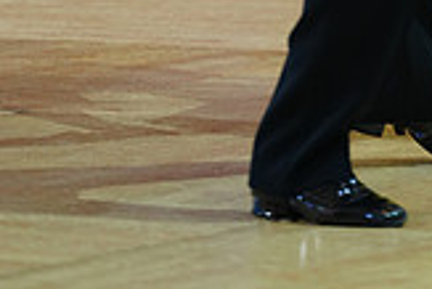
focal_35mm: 470
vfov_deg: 2.9
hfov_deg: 4.4
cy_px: -448
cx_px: 428
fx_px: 5645
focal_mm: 132
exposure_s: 1/400
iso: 1000
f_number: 2.8
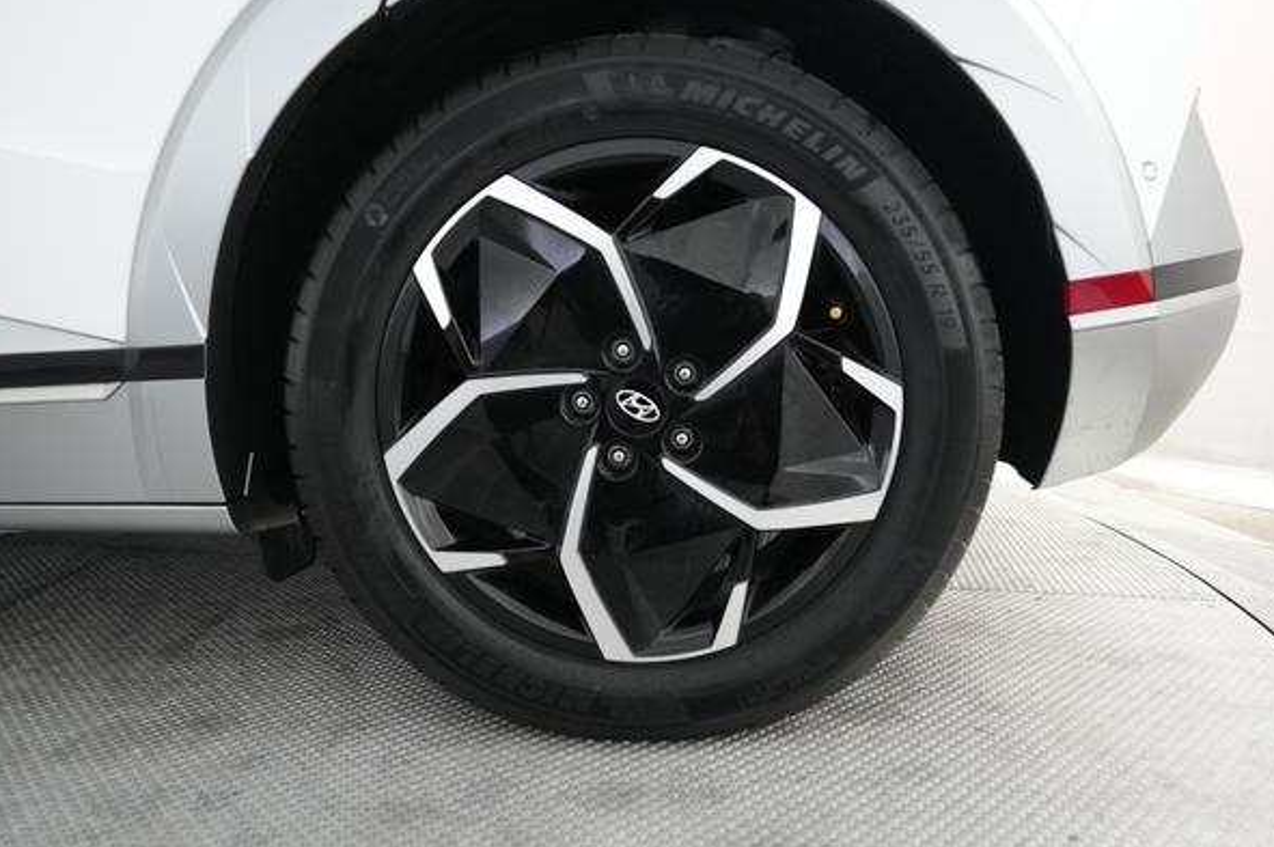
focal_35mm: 26
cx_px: 632
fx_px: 919
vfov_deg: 49.5
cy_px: 412
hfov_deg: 69.4
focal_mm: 24
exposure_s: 1/160
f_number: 2.8
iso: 4000
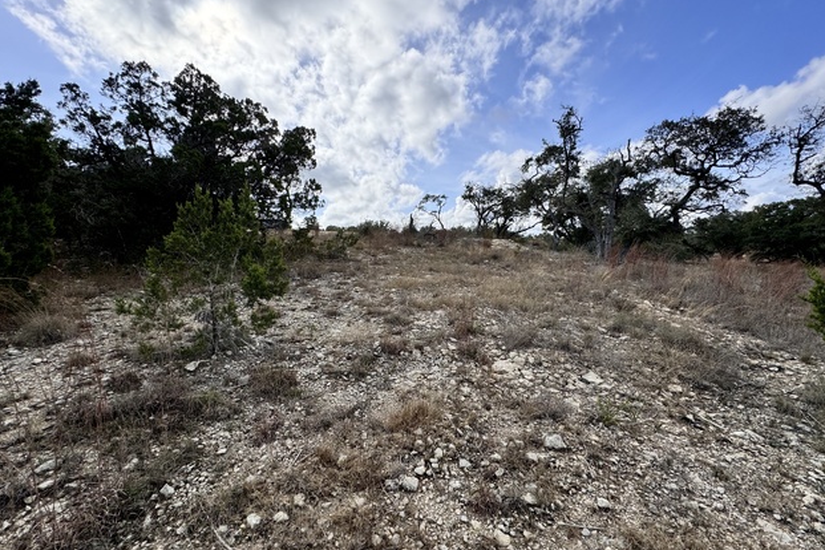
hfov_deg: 100.4
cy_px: 276
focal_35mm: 15
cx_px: 422
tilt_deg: -3.9
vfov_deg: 77.3
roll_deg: +1.8
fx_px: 344
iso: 40
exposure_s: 1/1506
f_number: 2.2
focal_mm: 2.22
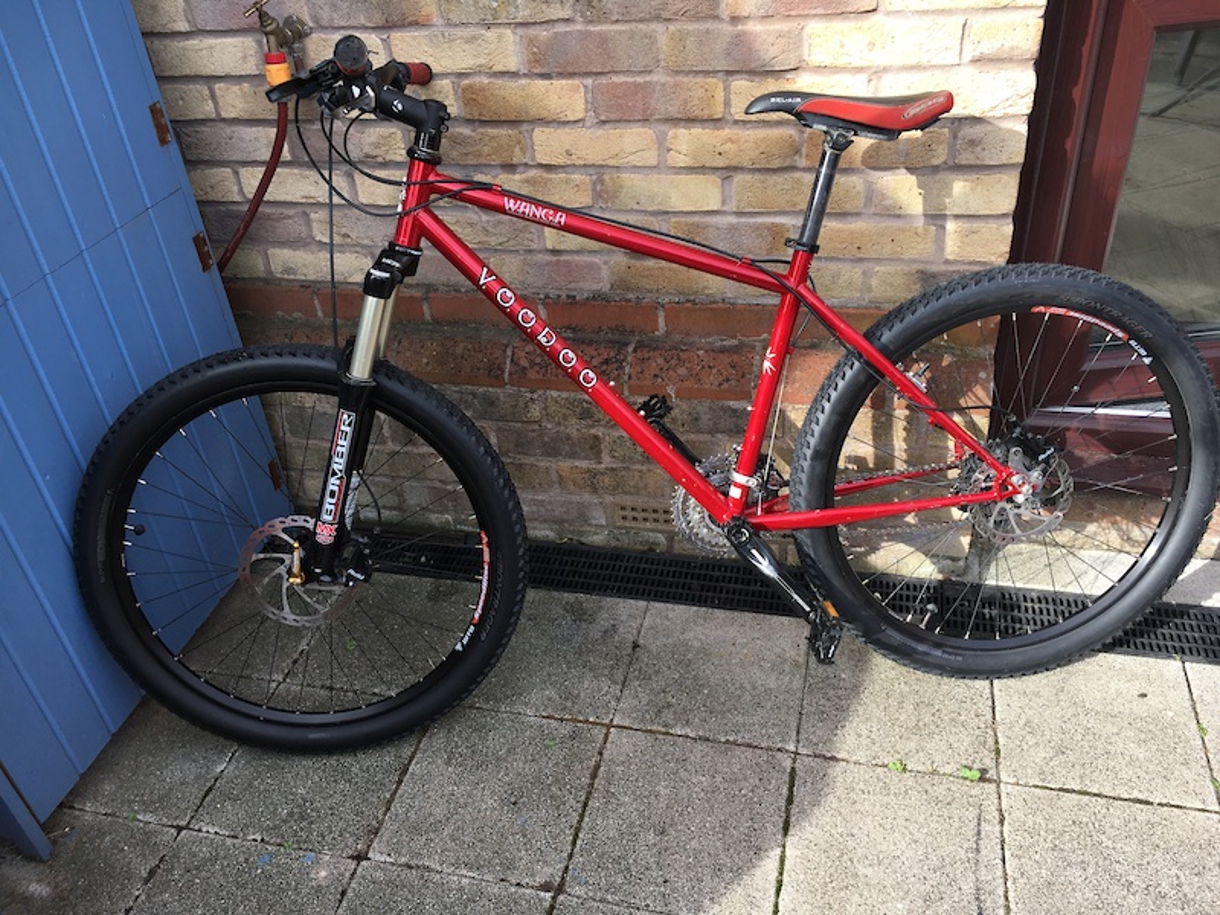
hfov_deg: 61.7
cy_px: 458
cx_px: 610
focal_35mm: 29
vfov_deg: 48.2
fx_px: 1022
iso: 25
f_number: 2.2
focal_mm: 4.15
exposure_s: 1/342
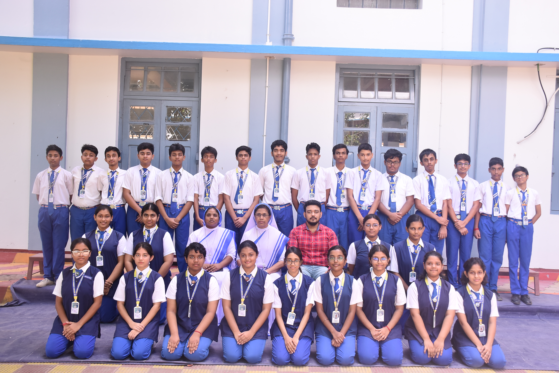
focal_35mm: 34
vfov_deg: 38.4
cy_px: 186
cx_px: 280
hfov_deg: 55.1
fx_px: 536
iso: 400
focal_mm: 23
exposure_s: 1/160
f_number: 5
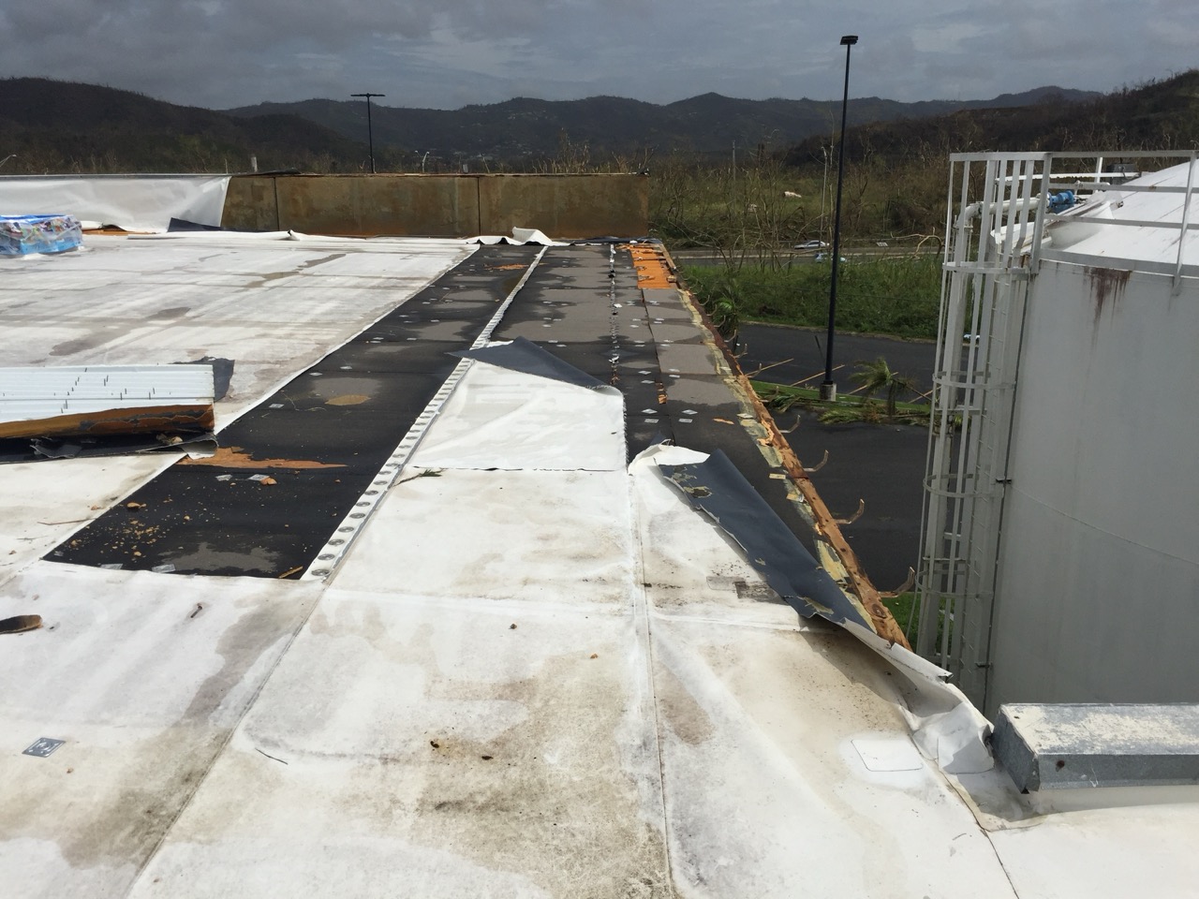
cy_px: 450
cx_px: 600
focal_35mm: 29
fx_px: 1004
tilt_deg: -14.6
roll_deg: -1.3
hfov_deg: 61.7
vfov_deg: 48.2
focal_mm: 4.15
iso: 32
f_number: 2.2
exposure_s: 1/7937
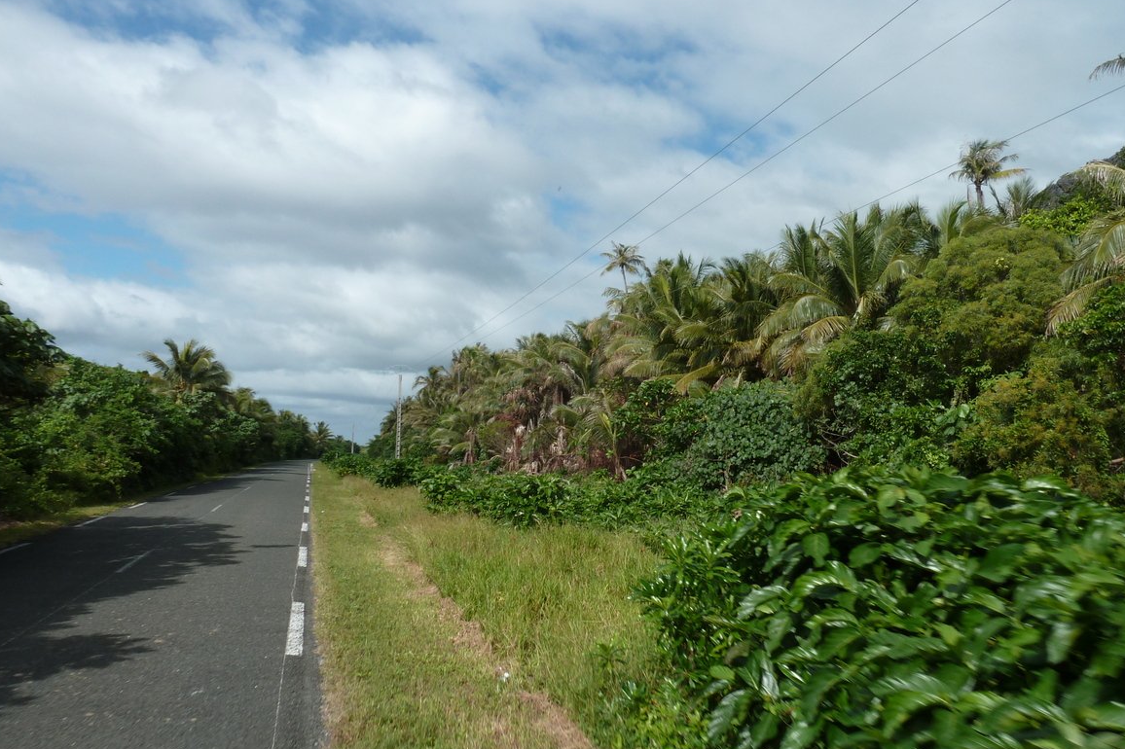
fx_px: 843
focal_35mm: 27
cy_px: 398
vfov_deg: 47.9
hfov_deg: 67.4
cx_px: 544
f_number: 5
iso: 80
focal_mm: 4.1
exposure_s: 1/500
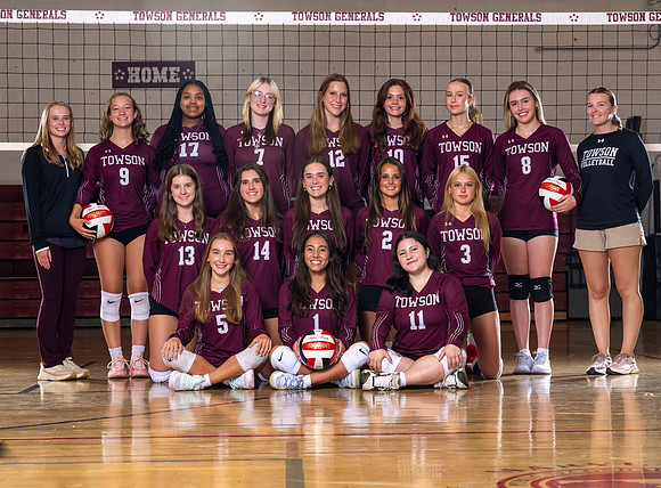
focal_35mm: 89
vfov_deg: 16.4
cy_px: 244
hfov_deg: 22.1
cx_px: 348
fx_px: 1689
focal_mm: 82
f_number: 8
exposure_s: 1/200
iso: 640
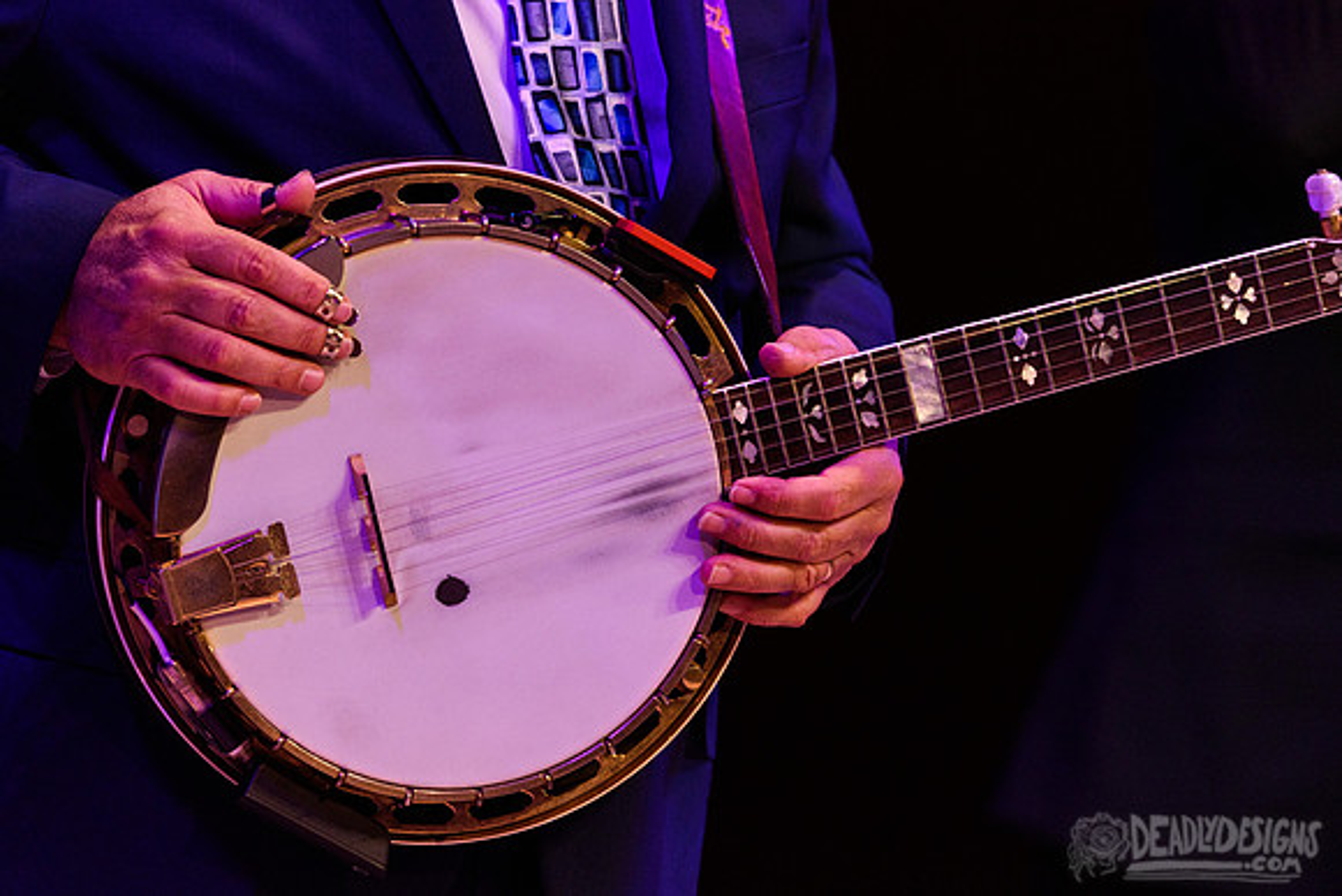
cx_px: 671
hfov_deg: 3.7
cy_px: 448
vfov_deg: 2.5
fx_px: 20507
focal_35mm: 550
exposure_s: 1/500
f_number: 6.3
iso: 2500
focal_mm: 550
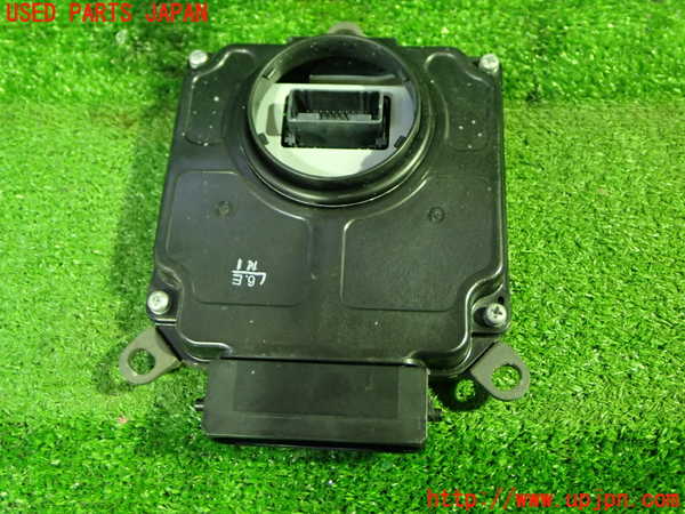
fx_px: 752
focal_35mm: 38
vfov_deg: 37.7
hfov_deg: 49.0
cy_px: 257
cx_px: 342
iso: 800
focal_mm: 6.83
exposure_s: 1/15
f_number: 2.7
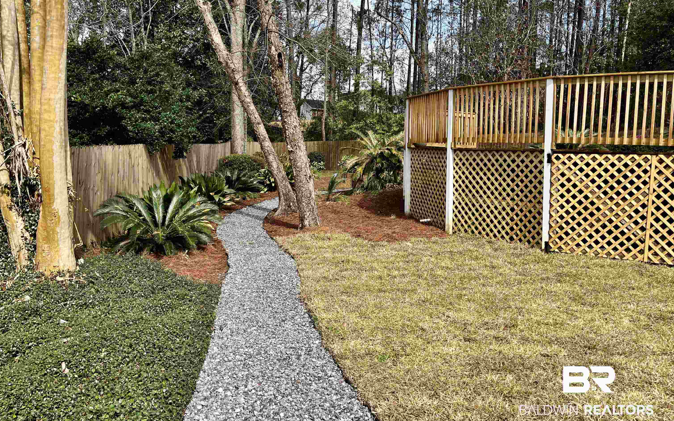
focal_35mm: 28
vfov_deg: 44.4
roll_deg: -1.9
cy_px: 184
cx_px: 332
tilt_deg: -3.6
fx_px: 514
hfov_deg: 66.5
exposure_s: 1/1536
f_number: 1.6
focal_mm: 5.1
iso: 50
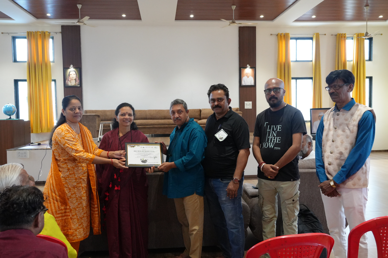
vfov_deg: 38.3
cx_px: 194
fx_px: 372
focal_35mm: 34
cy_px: 129
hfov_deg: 55.1
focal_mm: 23
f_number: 4
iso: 2500
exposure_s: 1/200
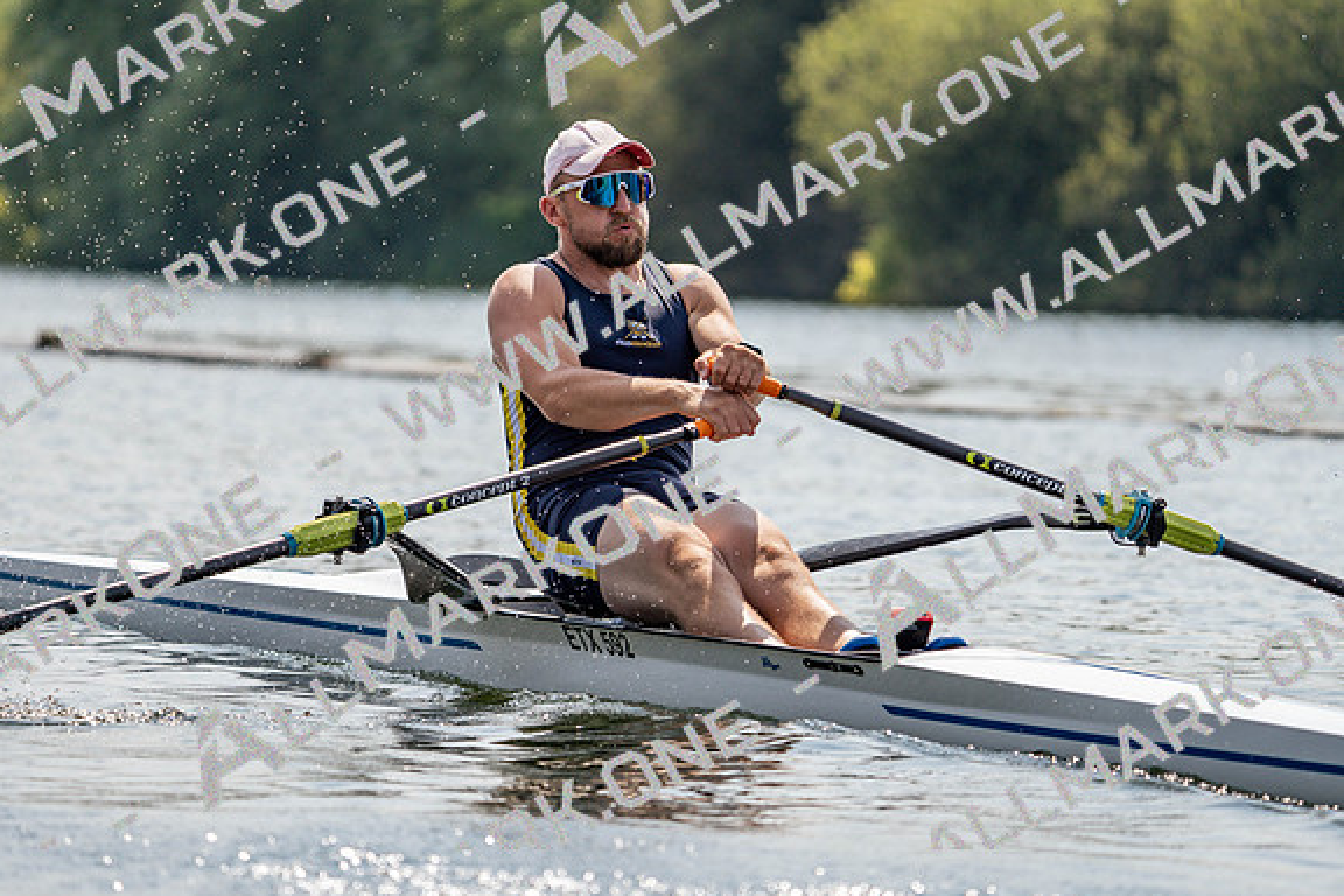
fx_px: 10005
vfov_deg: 5.1
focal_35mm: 268
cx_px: 670
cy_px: 449
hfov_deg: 7.7
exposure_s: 1/1600
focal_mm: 266
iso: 160
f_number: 5.6
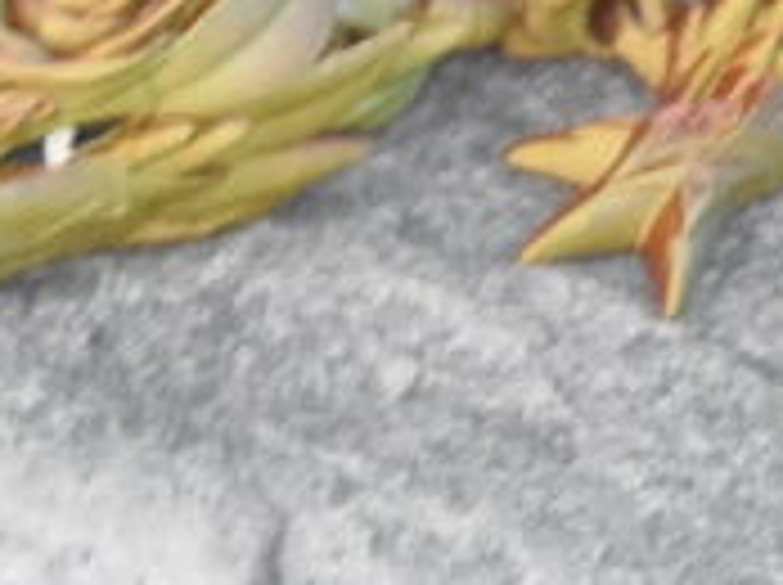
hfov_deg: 4.2
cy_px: -364
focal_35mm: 470
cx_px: 972
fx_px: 10617
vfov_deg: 3.1
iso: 800
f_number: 4.7
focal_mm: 25.2
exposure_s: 1/8
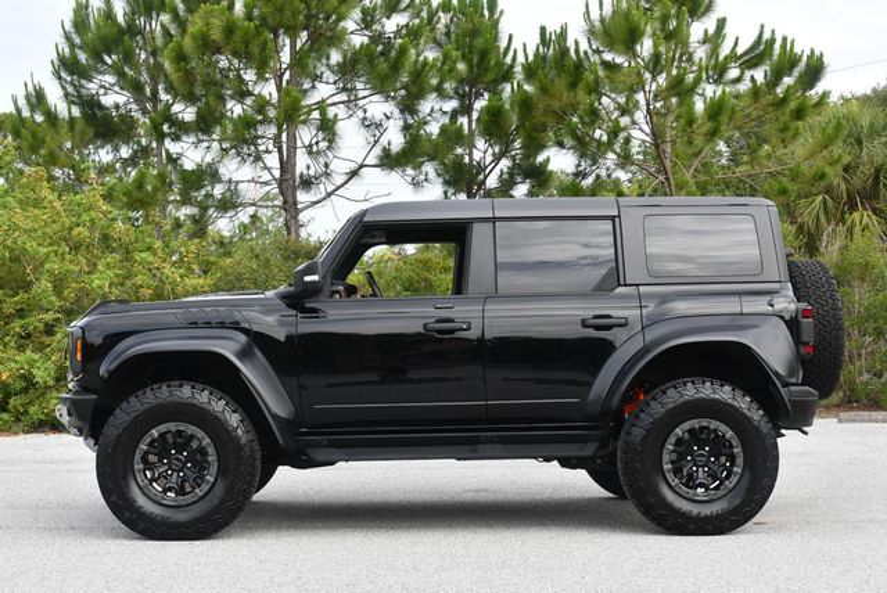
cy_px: 296
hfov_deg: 33.4
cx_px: 444
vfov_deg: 22.7
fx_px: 1480
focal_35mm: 60
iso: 200
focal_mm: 30
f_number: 6.3
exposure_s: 1/250
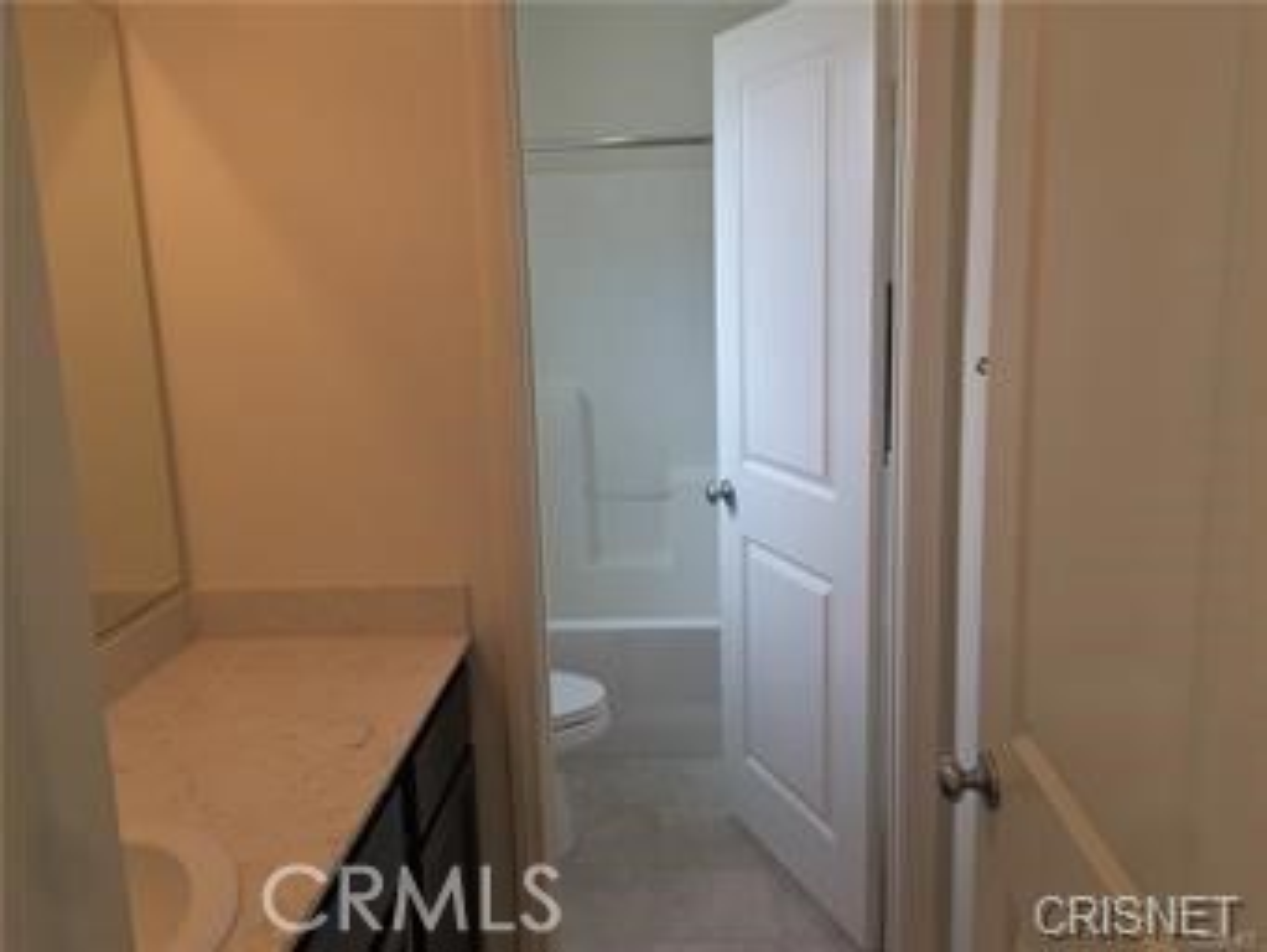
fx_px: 1062
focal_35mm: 29
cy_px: 476
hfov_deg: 61.6
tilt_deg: -11.4
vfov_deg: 48.3
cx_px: 634
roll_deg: +0.8
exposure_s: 1/60
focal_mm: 4.15
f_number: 2.2
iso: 32
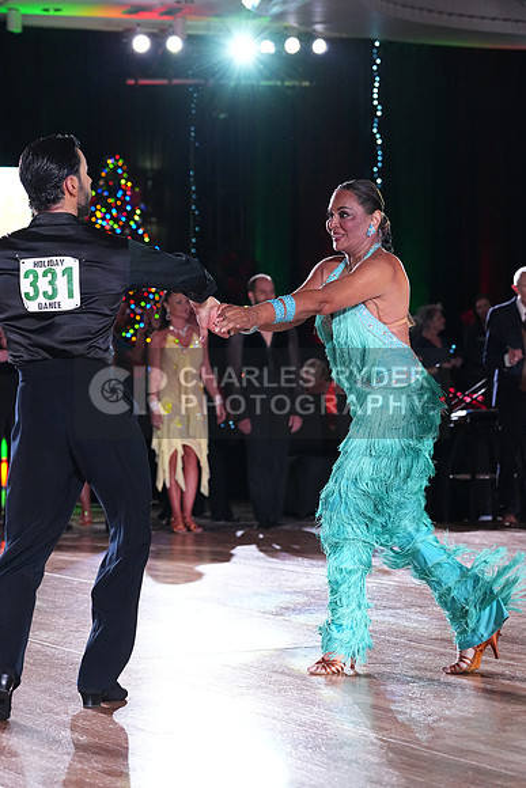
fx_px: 2278
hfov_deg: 13.2
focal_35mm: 104
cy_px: 394
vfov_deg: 19.6
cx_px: 263
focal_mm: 104
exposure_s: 1/400
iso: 6400
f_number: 5
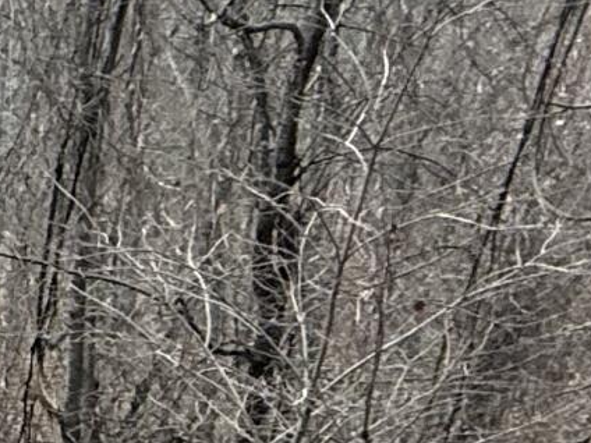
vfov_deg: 13.2
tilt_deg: -31.2
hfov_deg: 15.1
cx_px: -666
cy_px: 841
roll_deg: -1.3
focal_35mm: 99
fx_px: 1690
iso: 125
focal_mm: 2.22
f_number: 2.2
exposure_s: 1/99
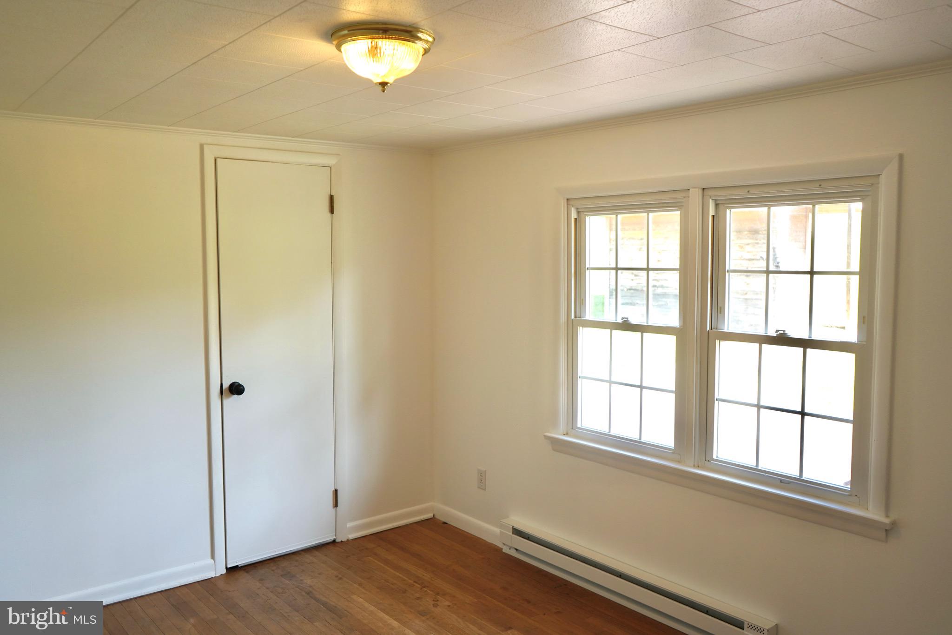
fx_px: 767
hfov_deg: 63.7
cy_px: 318
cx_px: 476
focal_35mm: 29
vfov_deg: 45.0
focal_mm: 29
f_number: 4
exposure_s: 1/160
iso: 320
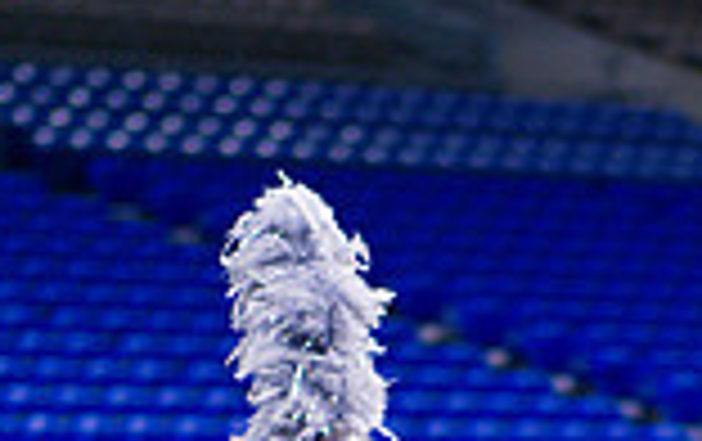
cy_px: 965
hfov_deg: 6.2
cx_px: 594
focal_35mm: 339
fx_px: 6495
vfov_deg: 3.8
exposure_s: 1/160
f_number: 1.2
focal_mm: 43
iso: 200
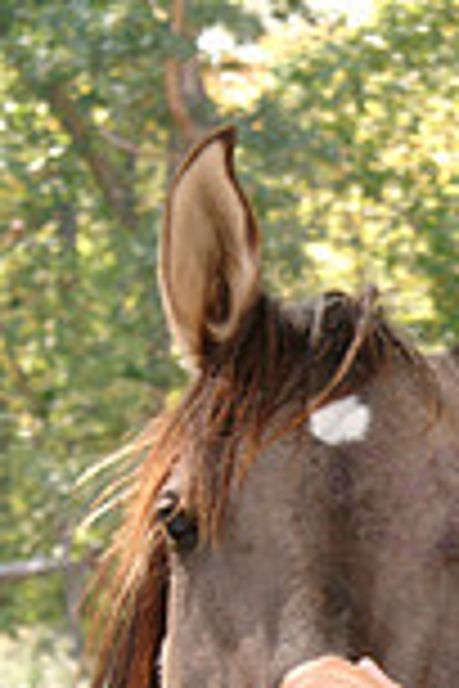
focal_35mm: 189
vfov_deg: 10.6
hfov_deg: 7.2
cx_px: 421
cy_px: 904
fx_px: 3623
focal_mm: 43
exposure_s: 1/125
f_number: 5.6
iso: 400
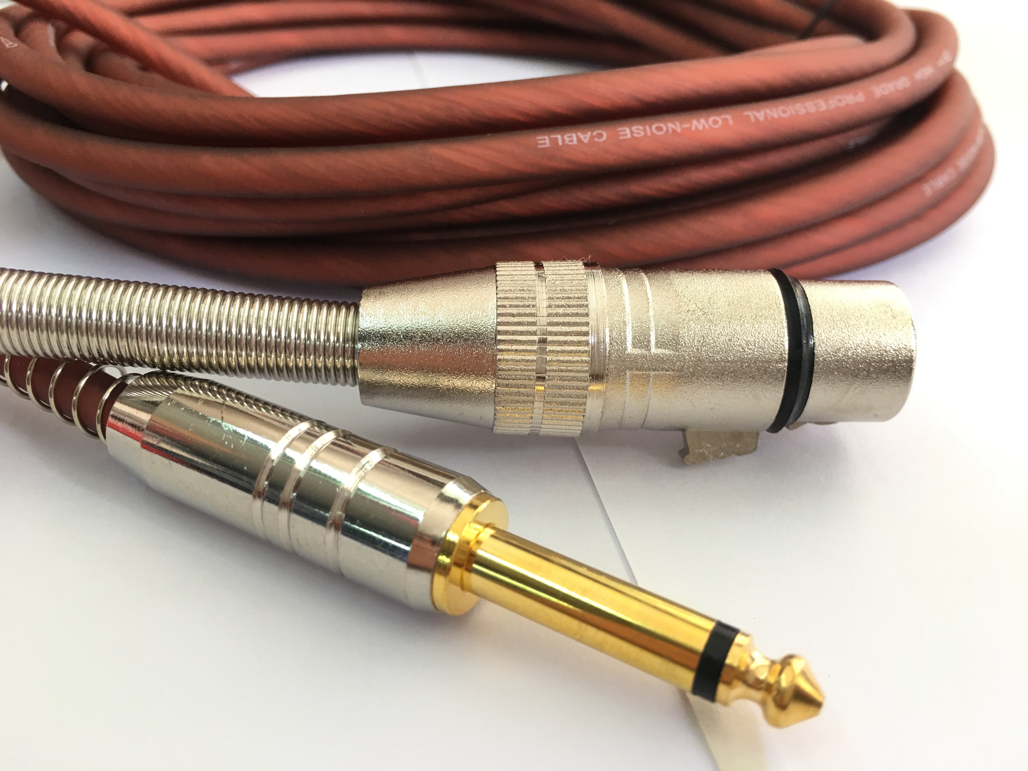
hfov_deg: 61.7
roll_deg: -0.4
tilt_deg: -33.9
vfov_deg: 48.2
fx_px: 861
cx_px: 514
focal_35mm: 29
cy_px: 386
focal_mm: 4.15
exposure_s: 1/33
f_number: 2.2
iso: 50
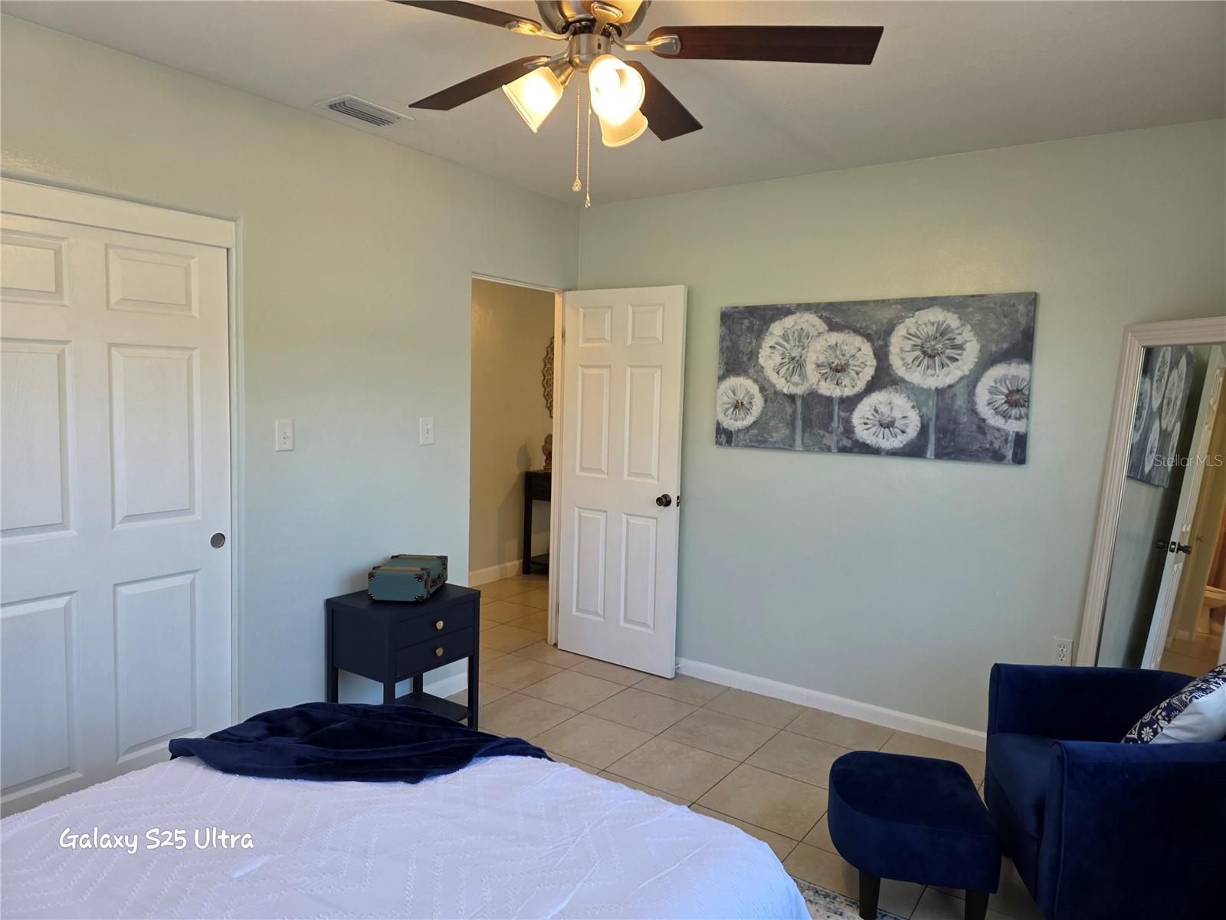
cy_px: 460
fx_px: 815
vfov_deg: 58.9
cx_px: 613
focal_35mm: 23
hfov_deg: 73.9
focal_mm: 6.3
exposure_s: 1/120
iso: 100
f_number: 1.7
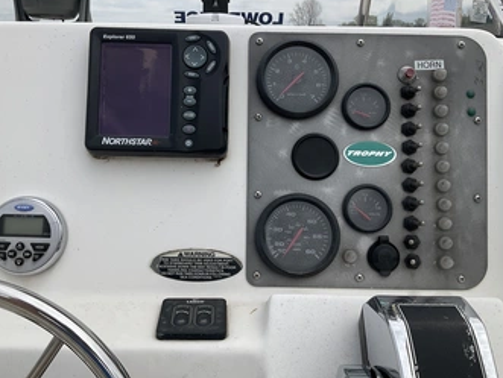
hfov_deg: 52.5
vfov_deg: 40.8
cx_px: 231
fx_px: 509
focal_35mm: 35
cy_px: 181
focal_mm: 3
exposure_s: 1/2058
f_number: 1.8
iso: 25
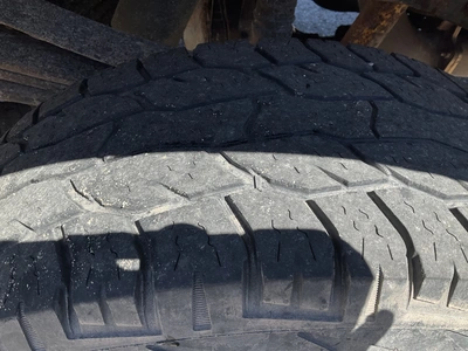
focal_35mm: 29
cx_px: 234
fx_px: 392
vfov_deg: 48.2
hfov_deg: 61.7
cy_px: 176
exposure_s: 1/383
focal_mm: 3
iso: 25
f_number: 1.8
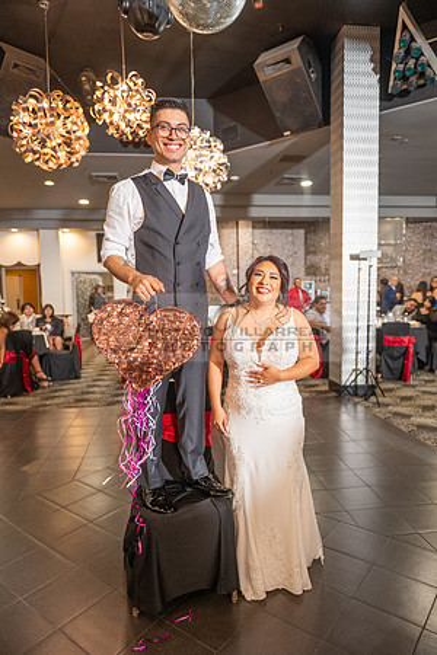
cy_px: 328
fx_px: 437
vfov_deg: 73.7
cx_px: 218
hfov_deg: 53.1
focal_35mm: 24
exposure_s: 1/125
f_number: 2.8
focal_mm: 24
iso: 800
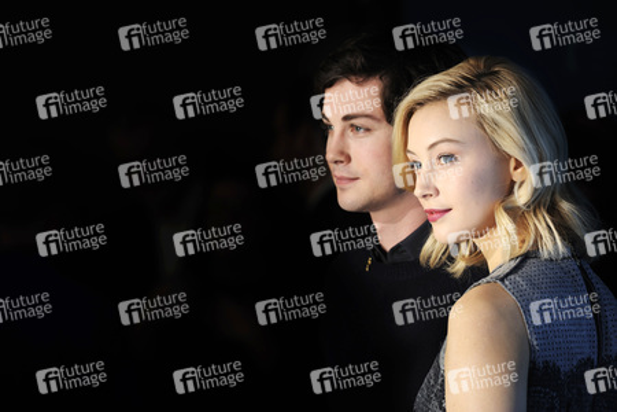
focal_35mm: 200
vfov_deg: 6.9
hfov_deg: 10.3
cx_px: 308
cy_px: 206
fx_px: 3428
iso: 200
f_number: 5
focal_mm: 200
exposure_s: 1/320
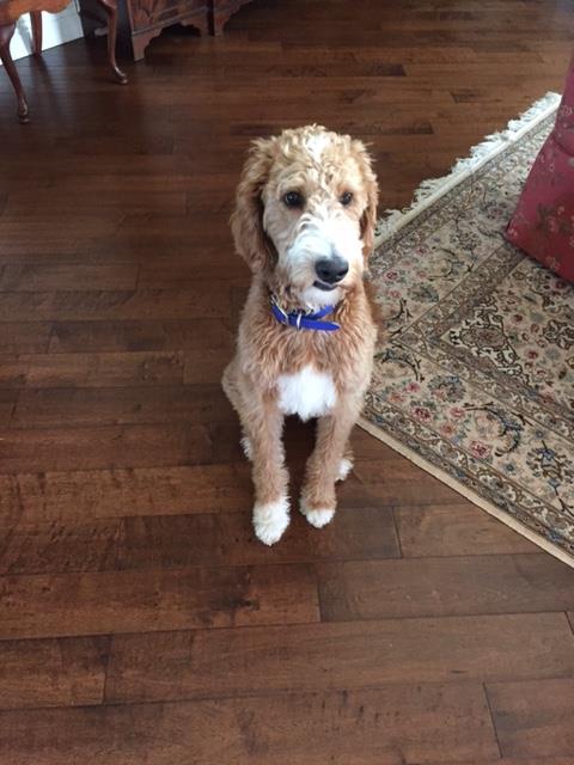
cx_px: 287
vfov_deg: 61.7
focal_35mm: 29
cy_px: 382
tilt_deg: -49.2
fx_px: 641
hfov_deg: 48.2
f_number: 2.2
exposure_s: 1/15
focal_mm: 4.15
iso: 320
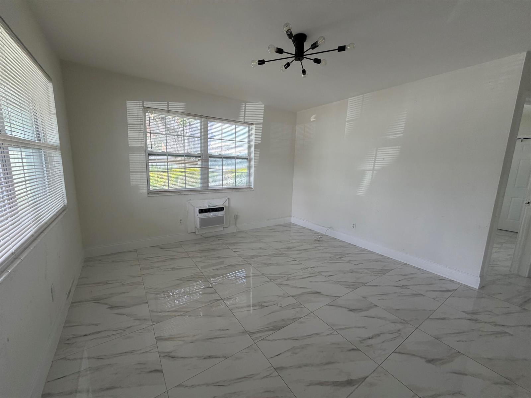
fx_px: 215
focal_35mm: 14
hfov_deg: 102.1
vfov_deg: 85.7
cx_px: 266
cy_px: 199
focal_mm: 2.22
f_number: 2.2
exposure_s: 1/121
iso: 100
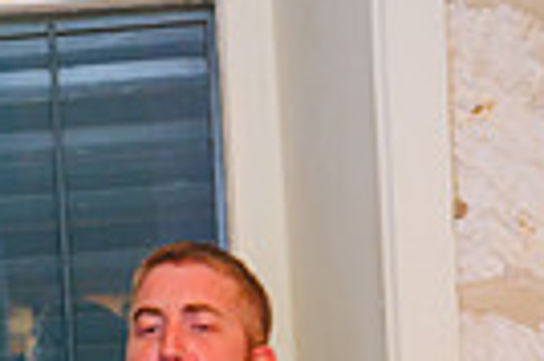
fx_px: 2294
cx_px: 20
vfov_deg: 8.6
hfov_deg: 13.4
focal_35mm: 152
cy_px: 694
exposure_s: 1/80
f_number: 2.8
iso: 2000
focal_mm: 35
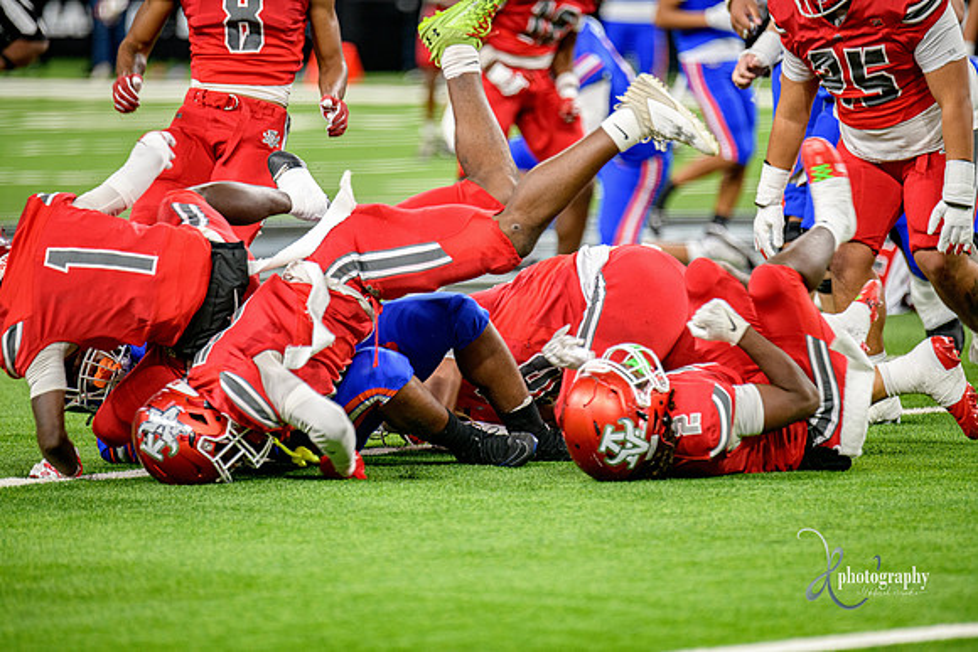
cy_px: 326
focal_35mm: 300
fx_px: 8152
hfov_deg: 6.9
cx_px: 489
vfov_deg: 4.6
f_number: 2.8
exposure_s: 1/400
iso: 1250
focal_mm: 300
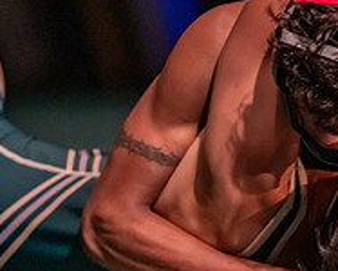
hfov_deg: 4.6
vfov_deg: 3.7
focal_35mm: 421
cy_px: 238
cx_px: 349
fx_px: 4216
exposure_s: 1/400
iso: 2500
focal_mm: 135
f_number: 1.8
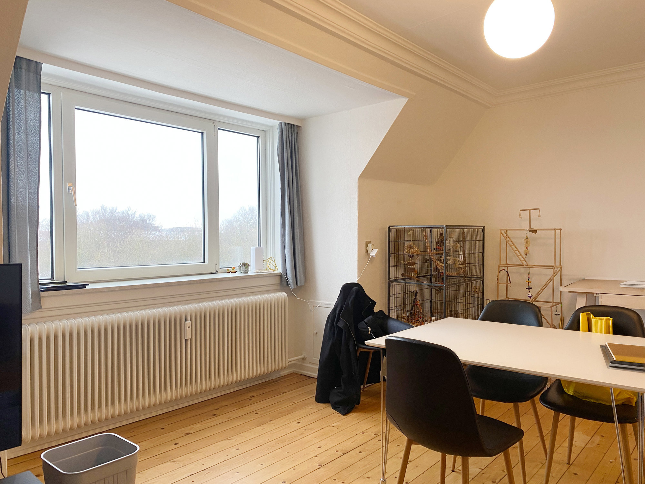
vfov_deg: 53.1
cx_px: 322
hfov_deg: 67.3
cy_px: 242
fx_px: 484
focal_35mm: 26
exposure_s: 1/50
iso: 80
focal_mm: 4.25
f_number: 1.8
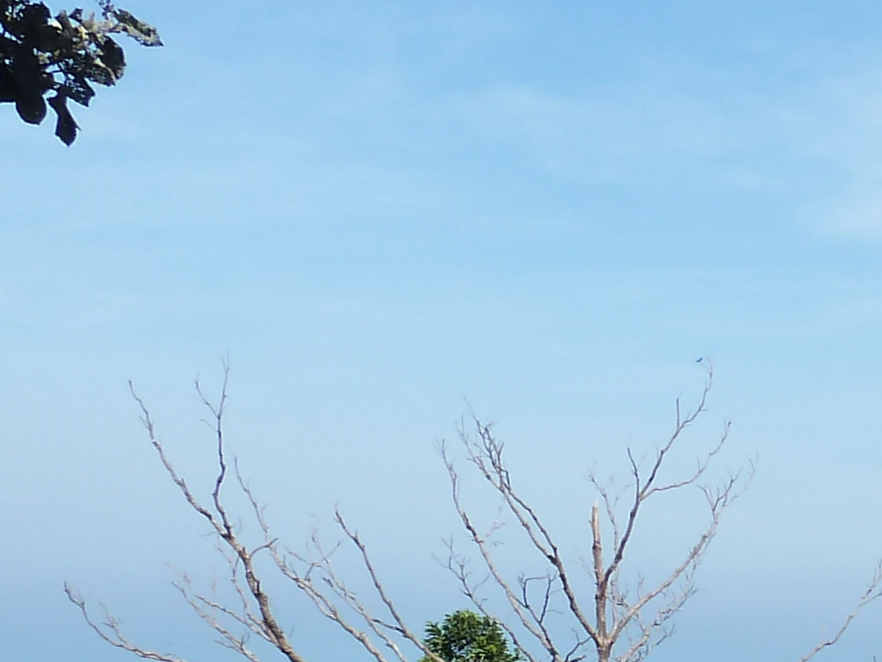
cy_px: 867
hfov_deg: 18.4
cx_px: 1373
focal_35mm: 93
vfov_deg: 15.1
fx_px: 2369
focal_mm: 4.1
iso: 125
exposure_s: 1/500
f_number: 4.5
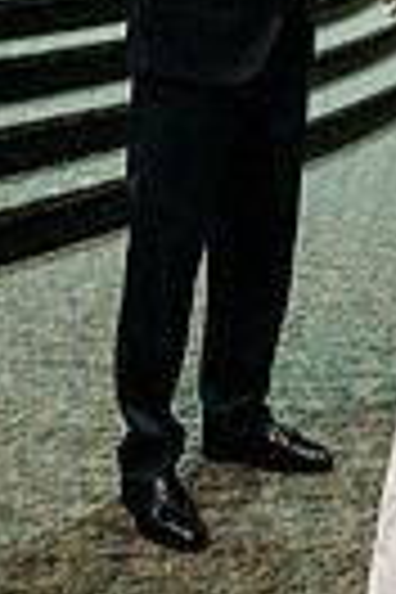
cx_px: 441
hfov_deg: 16.1
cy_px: -212
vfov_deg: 21.9
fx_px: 1353
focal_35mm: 82
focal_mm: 24
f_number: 1.8
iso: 2000
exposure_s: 1/125
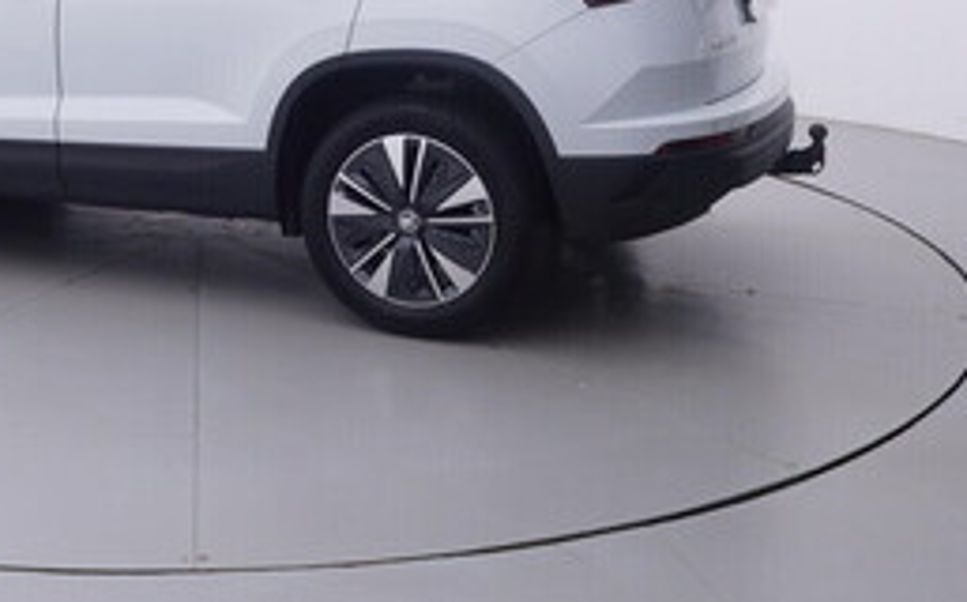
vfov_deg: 25.4
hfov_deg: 39.5
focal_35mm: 49
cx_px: 198
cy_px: 55
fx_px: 1292
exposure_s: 1/80
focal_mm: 15
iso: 200
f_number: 5
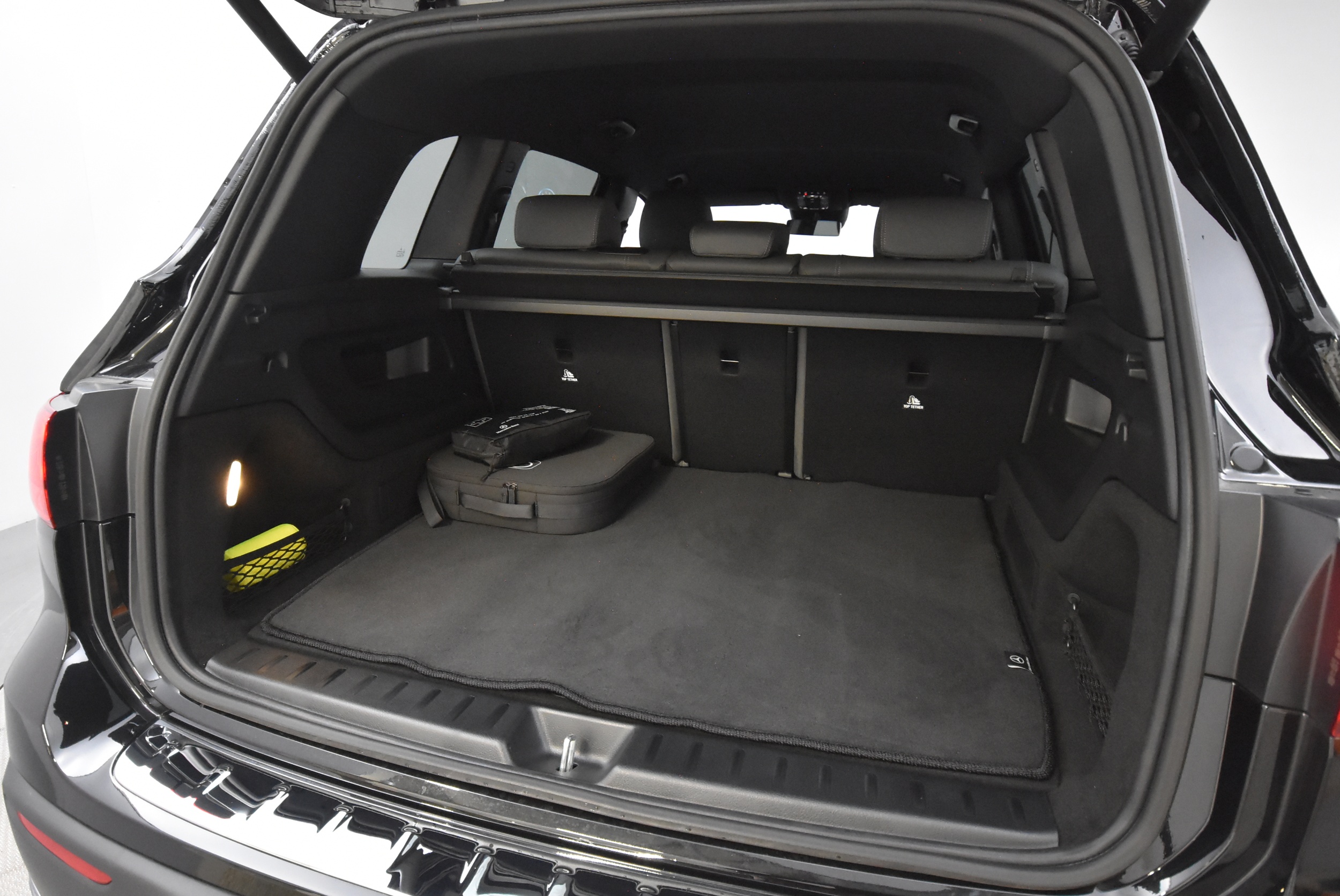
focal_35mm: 21
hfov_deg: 81.2
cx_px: 670
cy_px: 448
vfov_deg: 59.6
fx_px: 782
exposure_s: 1/60
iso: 6400
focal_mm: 14
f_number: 4.8
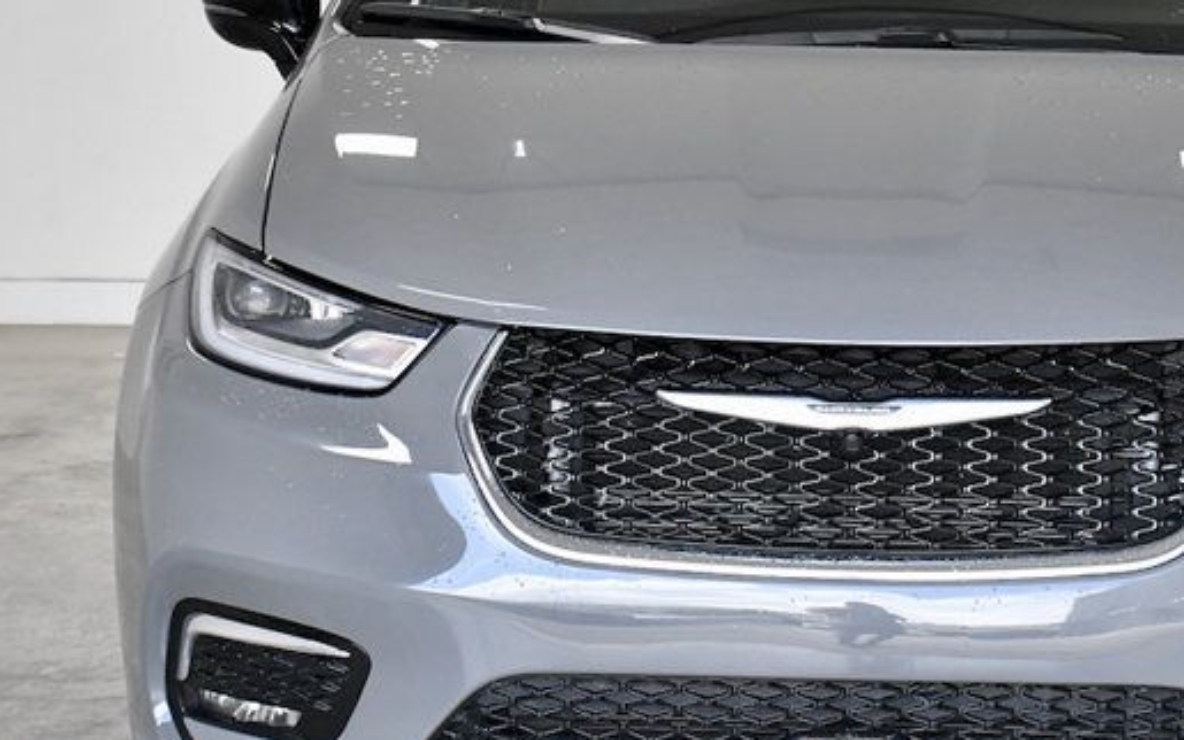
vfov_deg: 16.1
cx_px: 862
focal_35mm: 81
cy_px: 233
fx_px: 2614
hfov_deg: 25.3
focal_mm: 27
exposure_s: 1/1000
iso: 2500
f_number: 5
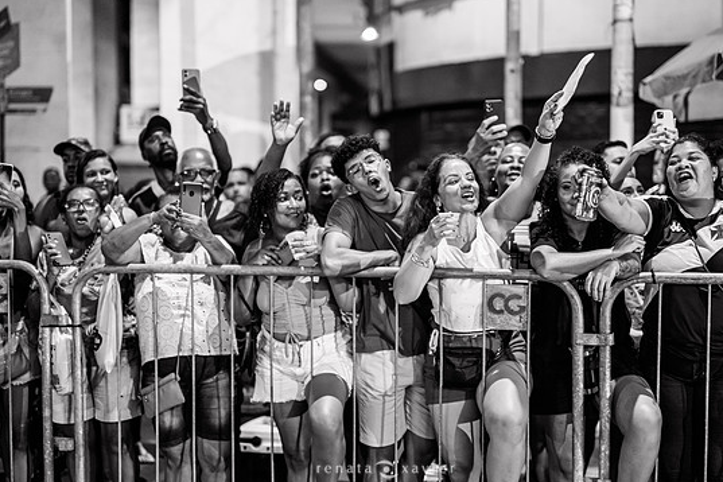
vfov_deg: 25.1
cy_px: 232
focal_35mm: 54
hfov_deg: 36.9
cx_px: 384
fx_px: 1084
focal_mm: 50
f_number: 1.2
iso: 2000
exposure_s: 1/320
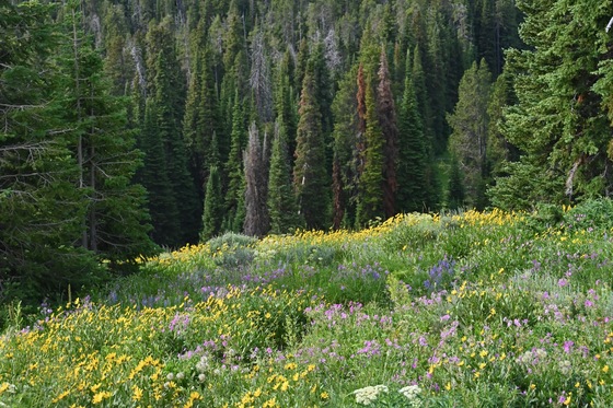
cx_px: 306
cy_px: 204
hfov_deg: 44.5
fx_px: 749
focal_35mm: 44
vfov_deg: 30.5
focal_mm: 44
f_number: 4.5
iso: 1000
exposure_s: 1/3200
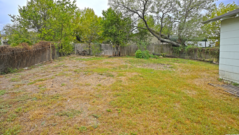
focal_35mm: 20
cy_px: 51
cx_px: 115
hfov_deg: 86.6
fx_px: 127
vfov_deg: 55.3
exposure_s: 1/125
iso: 64
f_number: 5.6
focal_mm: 12
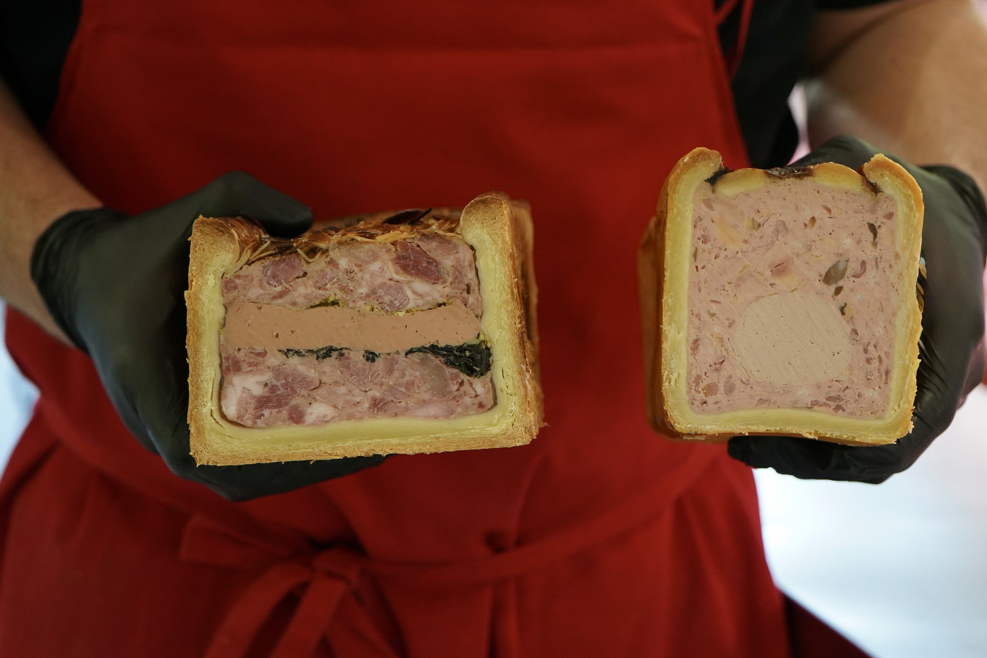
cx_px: 494
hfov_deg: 31.0
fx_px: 1782
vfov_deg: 20.9
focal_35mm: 65
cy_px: 329
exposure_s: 1/160
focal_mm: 65
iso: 3200
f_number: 5.6
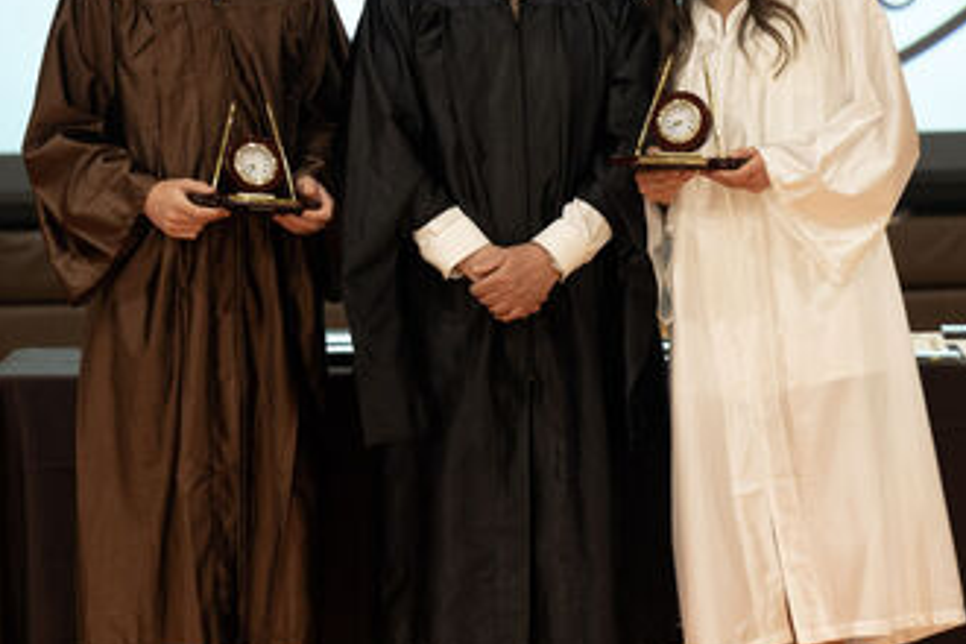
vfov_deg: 6.7
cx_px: 523
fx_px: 5500
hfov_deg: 10.0
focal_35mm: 205
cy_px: 302
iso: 1600
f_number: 3.2
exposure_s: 1/125
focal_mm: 110
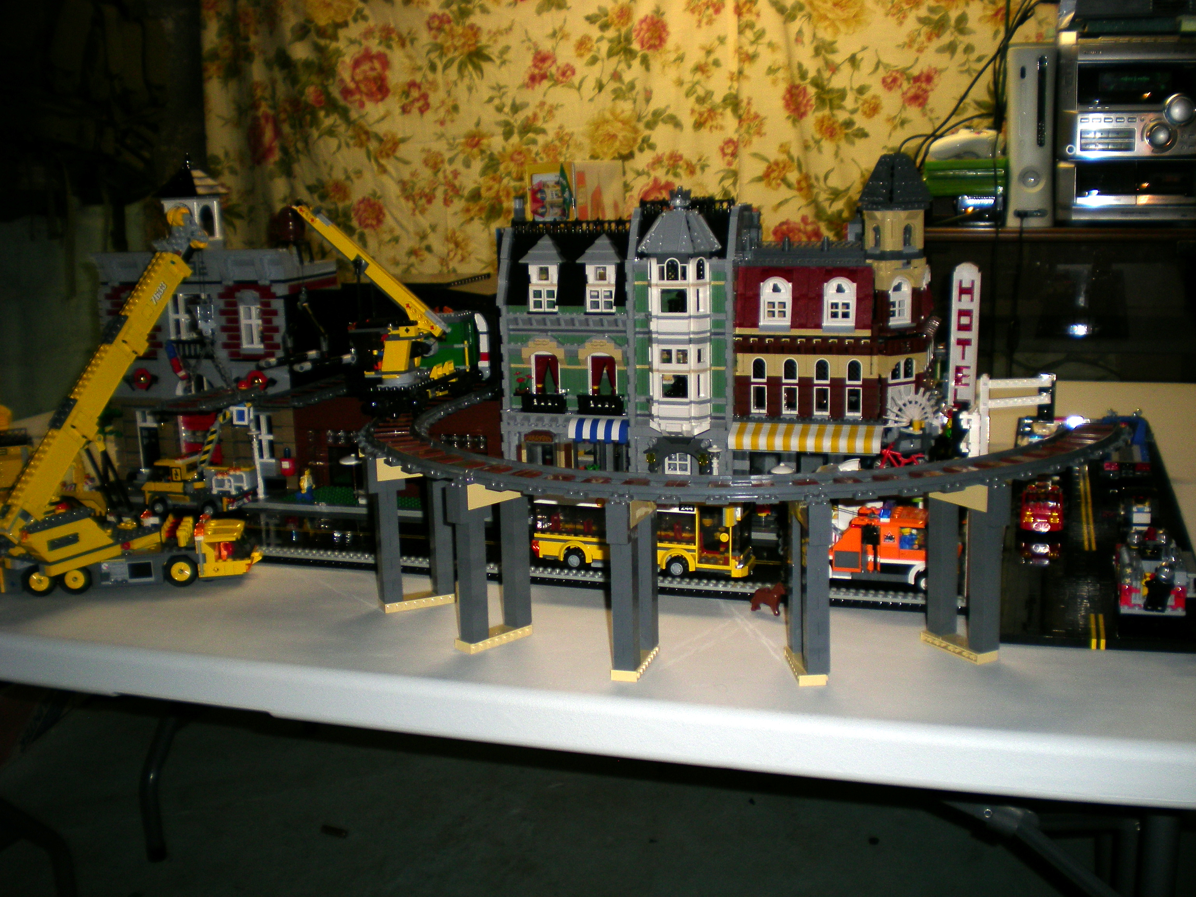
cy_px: 448
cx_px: 598
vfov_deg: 37.7
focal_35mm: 38
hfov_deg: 49.0
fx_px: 1313
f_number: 3.1
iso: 50
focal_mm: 6.3
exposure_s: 1/30
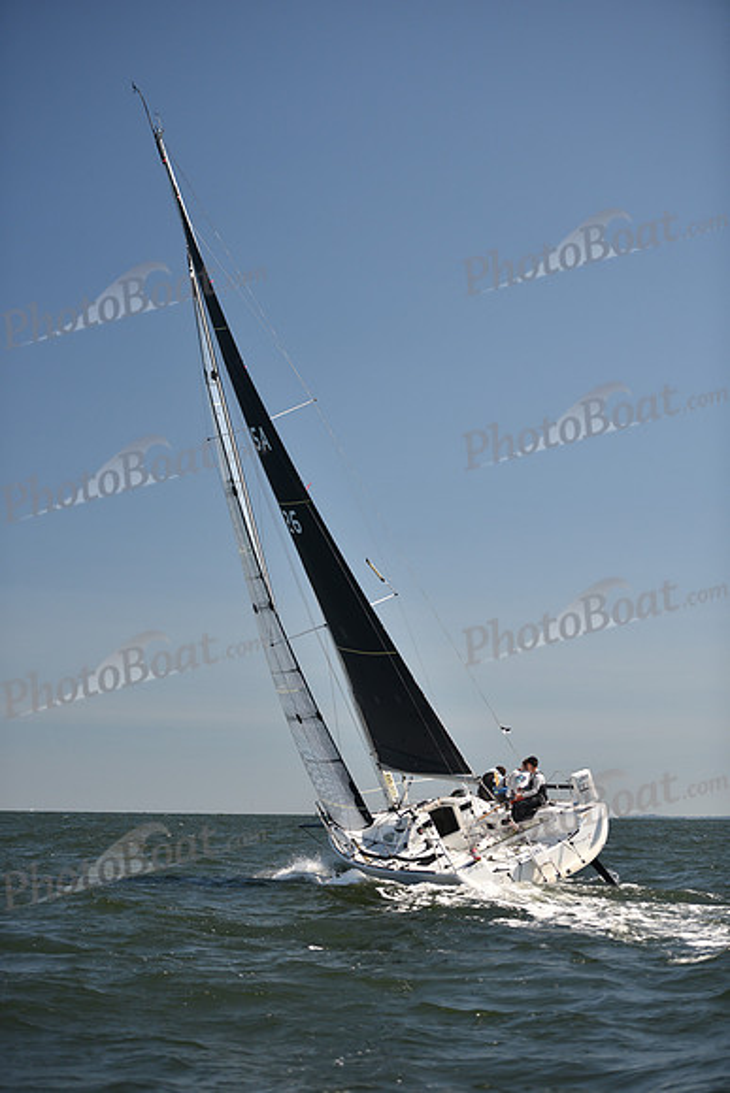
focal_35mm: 70
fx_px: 2128
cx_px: 365
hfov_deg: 19.5
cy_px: 546
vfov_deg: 28.8
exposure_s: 1/1600
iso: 250
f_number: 2.8
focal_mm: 70
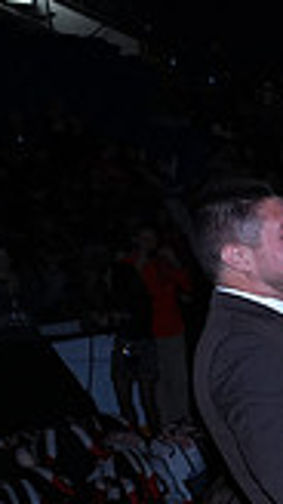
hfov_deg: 10.0
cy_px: 410
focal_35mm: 89
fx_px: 1190
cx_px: 852
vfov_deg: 23.6
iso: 1600
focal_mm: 24
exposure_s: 1/250
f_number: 5.6
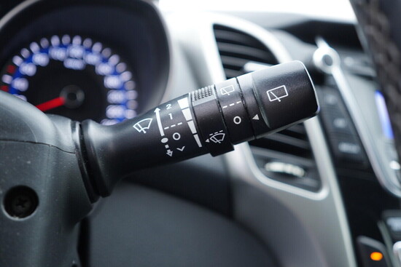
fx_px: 401
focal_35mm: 36
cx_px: 200
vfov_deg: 36.9
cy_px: 134
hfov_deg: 53.1
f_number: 2.8
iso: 320
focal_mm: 24
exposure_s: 1/40
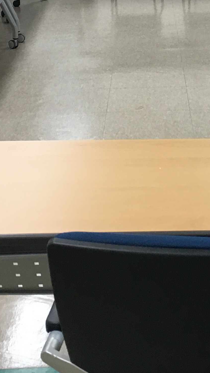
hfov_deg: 13.9
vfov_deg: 23.9
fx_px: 851
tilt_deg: -13.4
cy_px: 21
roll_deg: +0.7
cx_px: 196
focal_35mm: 86
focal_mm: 4.15
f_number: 2.2
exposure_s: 1/30
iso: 40
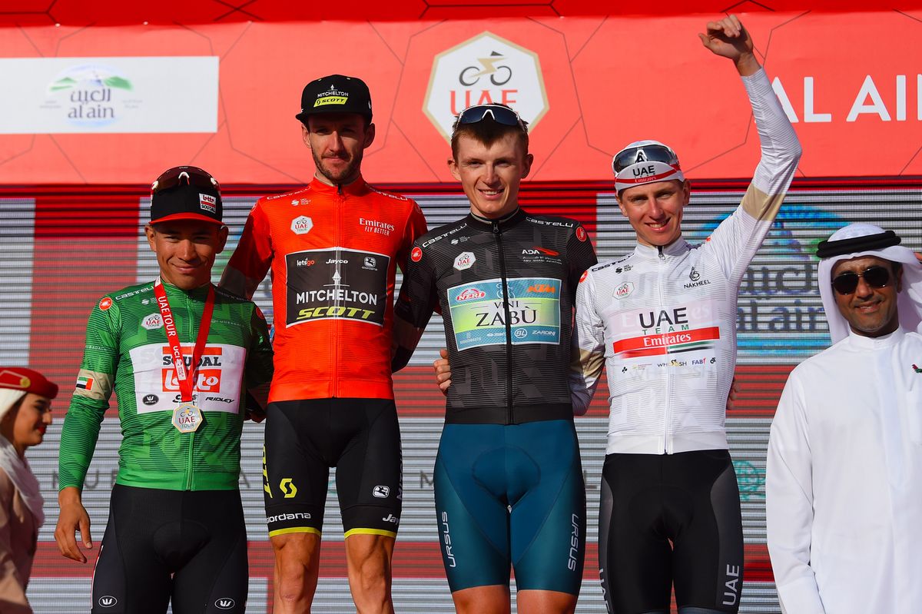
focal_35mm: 90
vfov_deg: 15.2
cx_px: 461
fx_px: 2304
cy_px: 307
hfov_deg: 22.6
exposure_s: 1/4000
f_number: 3.5
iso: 125
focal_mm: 90
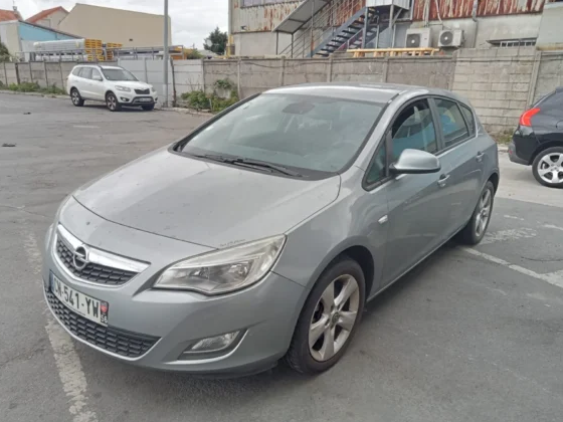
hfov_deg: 59.9
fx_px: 488
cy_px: 212
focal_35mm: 30
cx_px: 270
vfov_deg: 46.8
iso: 100
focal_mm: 3.46
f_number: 2.2
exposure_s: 1/109
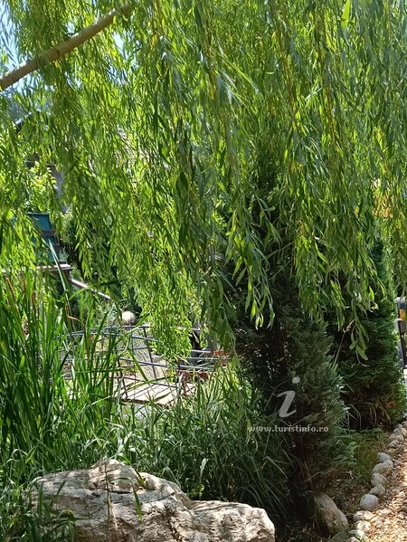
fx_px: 642
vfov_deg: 44.0
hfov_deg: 34.5
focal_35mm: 41
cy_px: 418
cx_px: 303
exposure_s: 1/357
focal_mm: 5.59
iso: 51
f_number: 1.88
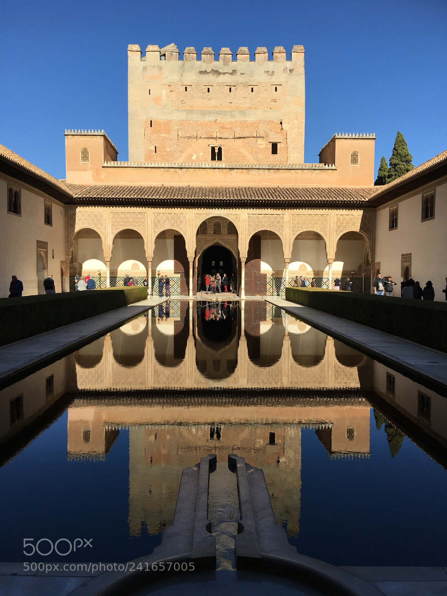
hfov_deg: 48.2
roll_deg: -0.3
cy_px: 298
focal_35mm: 29
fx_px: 499
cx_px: 224
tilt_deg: -2.7
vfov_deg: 61.7
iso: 25
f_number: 2.2
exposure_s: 1/1748
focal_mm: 4.15
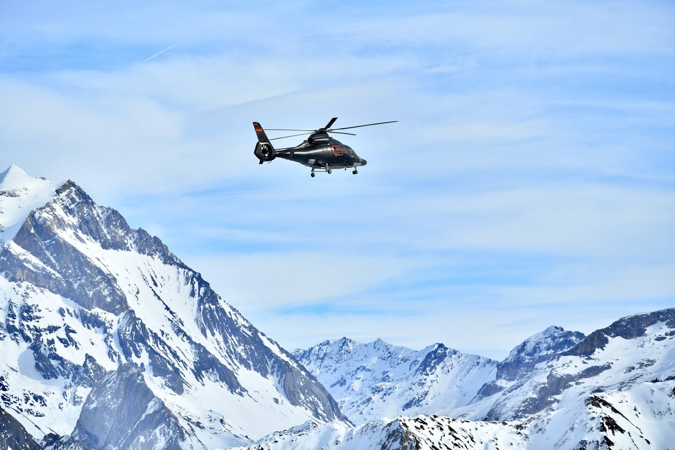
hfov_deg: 10.3
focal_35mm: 200
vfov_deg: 6.9
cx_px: 338
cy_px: 225
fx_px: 3748
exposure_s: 1/8000
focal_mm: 200
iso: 500
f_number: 4
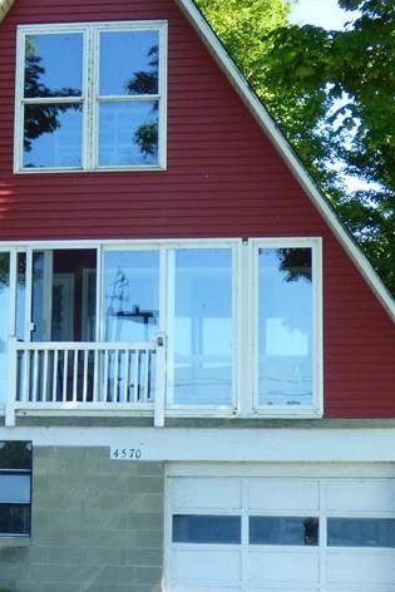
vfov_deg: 23.1
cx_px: 70
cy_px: 327
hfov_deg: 15.4
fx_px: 1447
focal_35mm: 88
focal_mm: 6.8
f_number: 3.5
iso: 100
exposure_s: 1/160
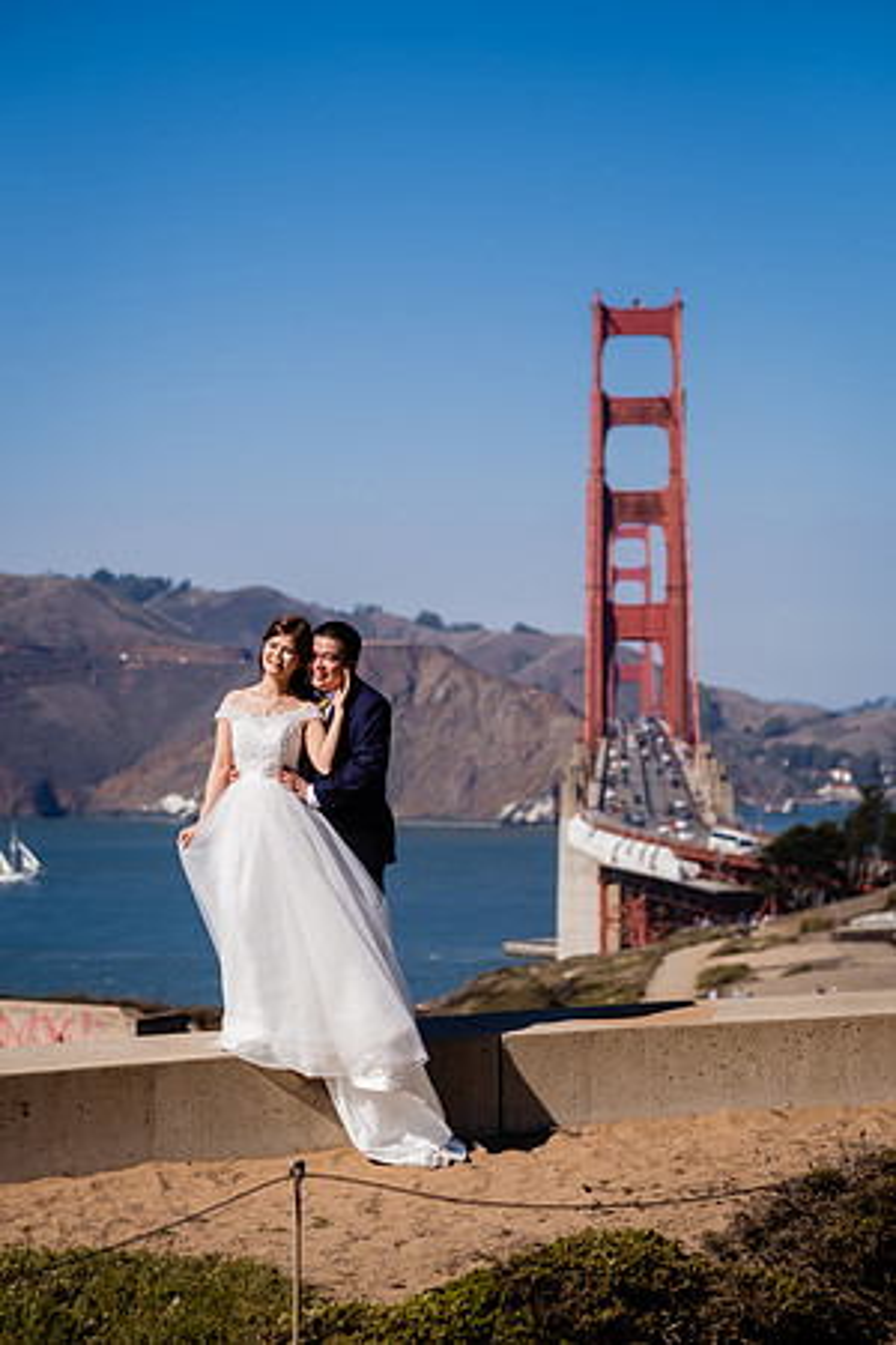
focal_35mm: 84
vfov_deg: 24.2
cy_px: 672
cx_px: 448
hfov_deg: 16.3
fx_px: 3136
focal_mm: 56
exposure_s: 1/6400
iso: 160
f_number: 2.5
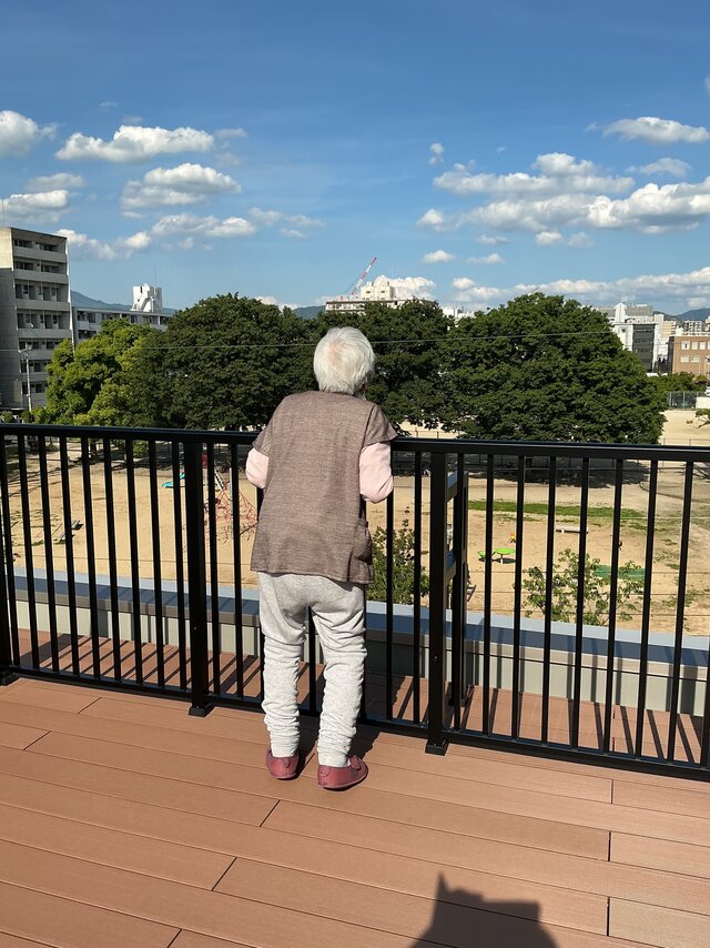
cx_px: 355
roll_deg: +1.7
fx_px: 793
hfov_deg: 48.2
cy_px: 474
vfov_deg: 61.7
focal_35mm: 29
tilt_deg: -11.2
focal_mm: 3
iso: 25
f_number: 1.8
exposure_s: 1/2320
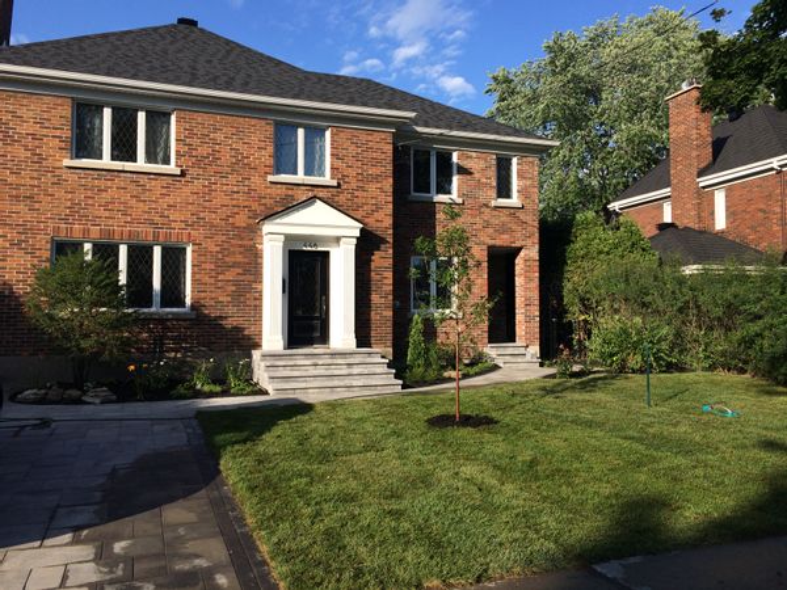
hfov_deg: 61.7
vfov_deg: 48.2
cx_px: 394
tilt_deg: +3.3
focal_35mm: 29
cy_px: 295
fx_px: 659
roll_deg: +0.4
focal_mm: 4.15
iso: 32
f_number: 2.2
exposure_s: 1/1466
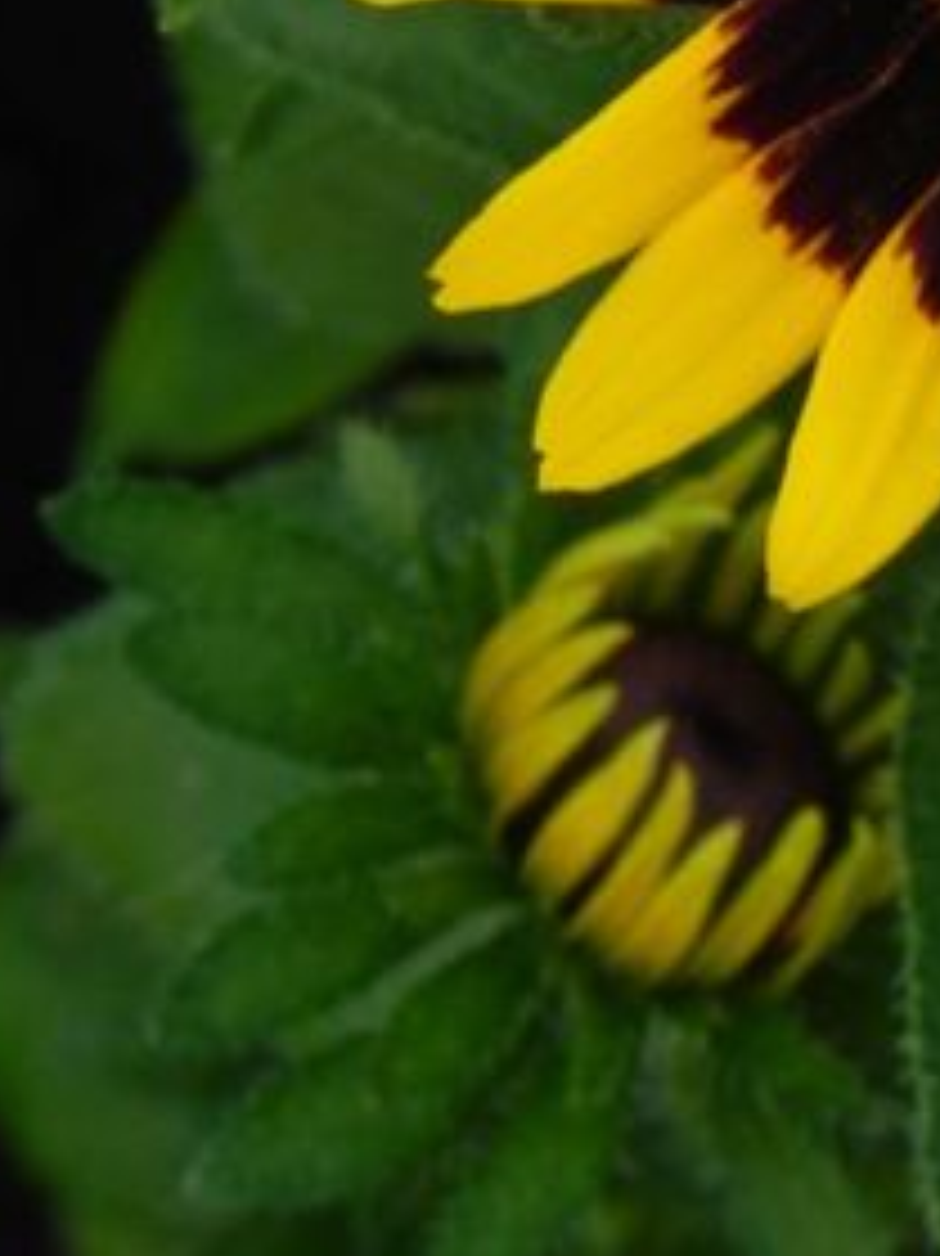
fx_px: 19096
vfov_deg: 3.8
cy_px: -473
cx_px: 976
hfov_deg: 2.8
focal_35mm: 527
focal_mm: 32.7
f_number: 5
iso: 160
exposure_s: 1/20
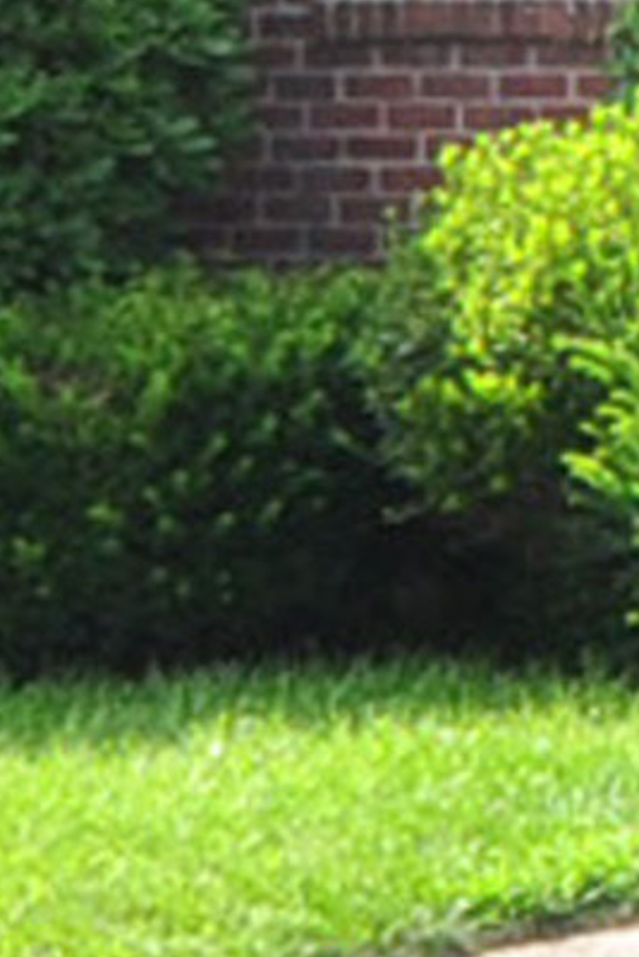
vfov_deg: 9.1
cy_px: -694
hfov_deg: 5.6
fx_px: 5772
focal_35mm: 217
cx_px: 2477
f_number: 8
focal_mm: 20
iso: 400
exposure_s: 1/250
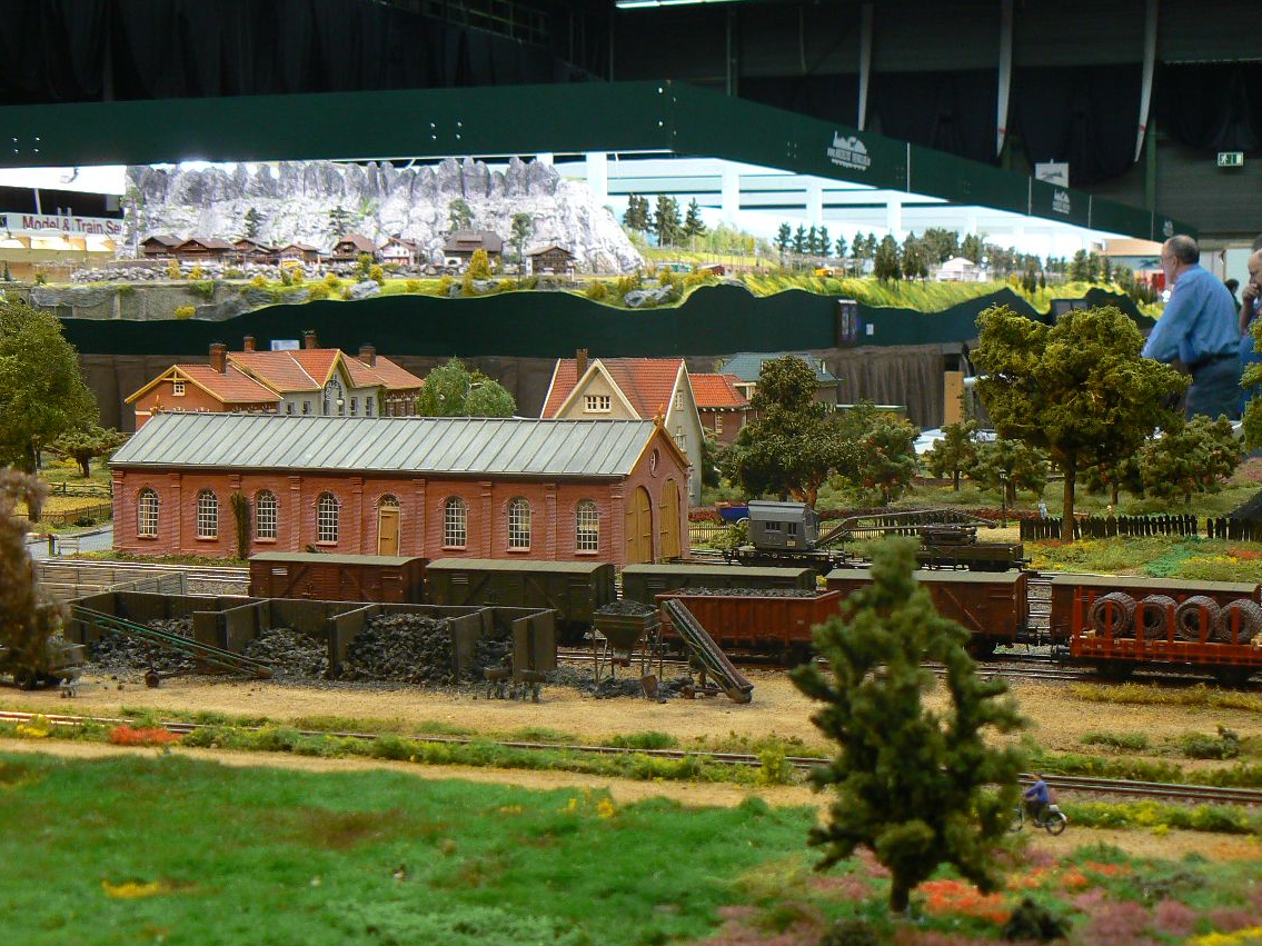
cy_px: 479
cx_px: 634
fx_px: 2406
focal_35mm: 66
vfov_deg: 22.2
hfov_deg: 29.4
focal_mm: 8.9
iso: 80
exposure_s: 1/8
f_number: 2.8
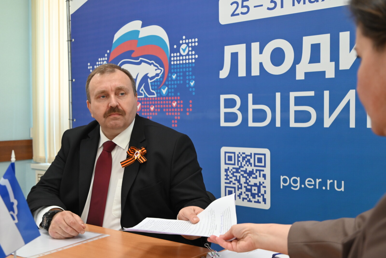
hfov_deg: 44.5
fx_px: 472
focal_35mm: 44
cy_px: 129
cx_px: 193
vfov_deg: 30.5
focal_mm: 44
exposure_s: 1/60
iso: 1600
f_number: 6
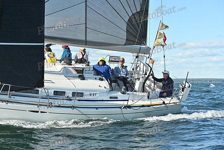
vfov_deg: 15.9
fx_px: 535
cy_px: 75
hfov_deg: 23.6
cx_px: 112
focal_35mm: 86
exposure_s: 1/1250
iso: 320
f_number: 5.6
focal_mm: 86
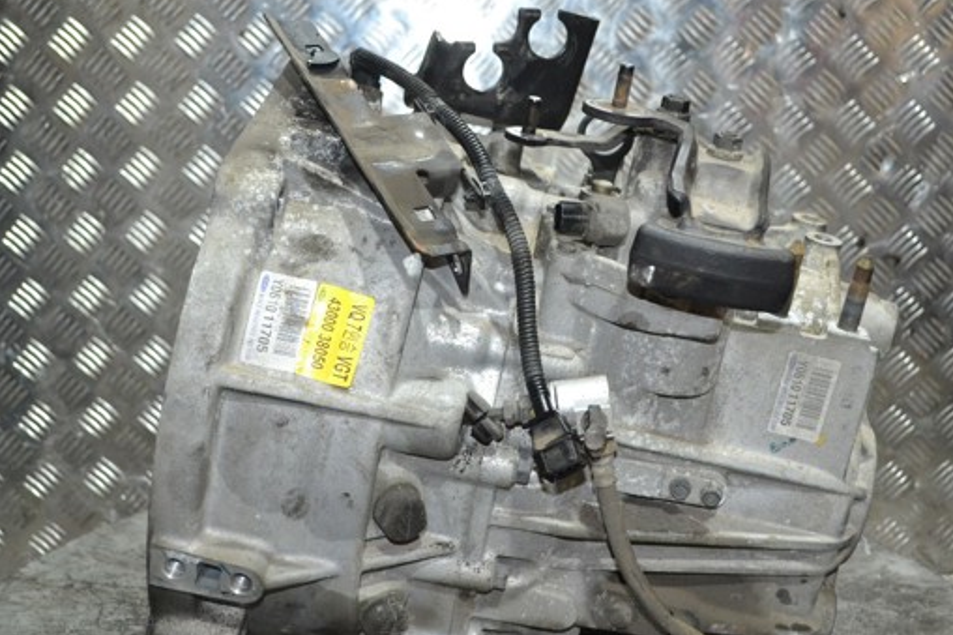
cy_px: 360
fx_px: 1297
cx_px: 476
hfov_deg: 40.4
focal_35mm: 49
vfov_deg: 27.5
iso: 1400
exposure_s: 1/60
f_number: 4.2
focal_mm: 26
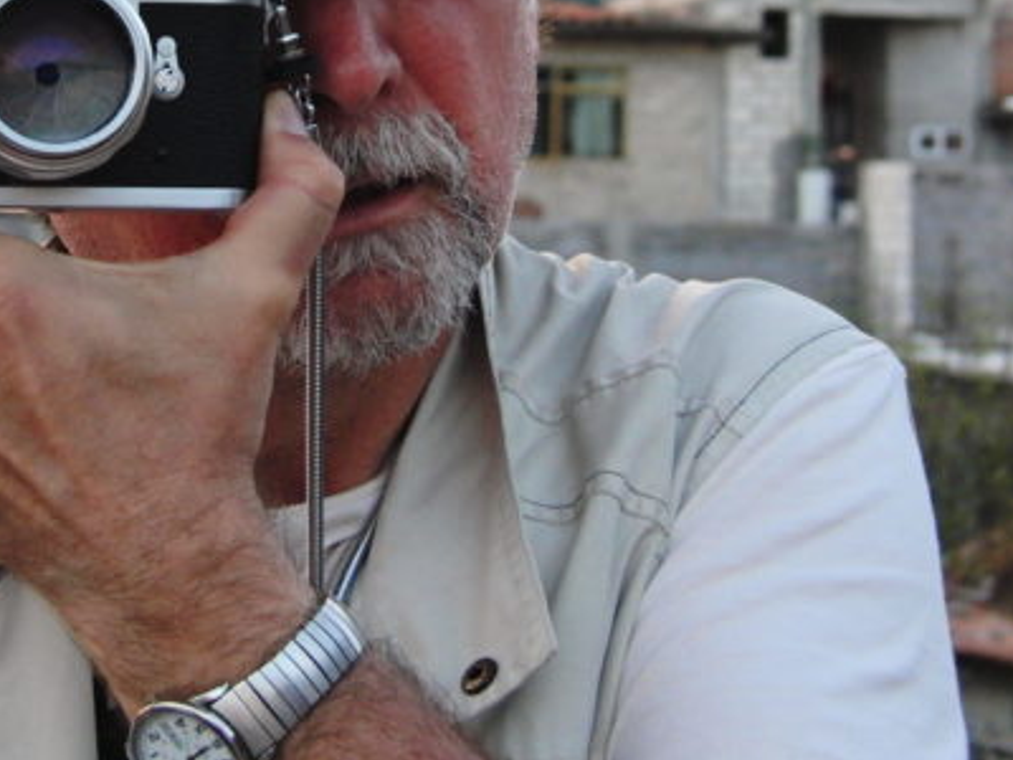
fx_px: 4214
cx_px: 276
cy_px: 94
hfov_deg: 13.7
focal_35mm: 144
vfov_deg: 10.3
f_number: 2.9
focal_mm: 15.1
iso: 200
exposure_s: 1/80
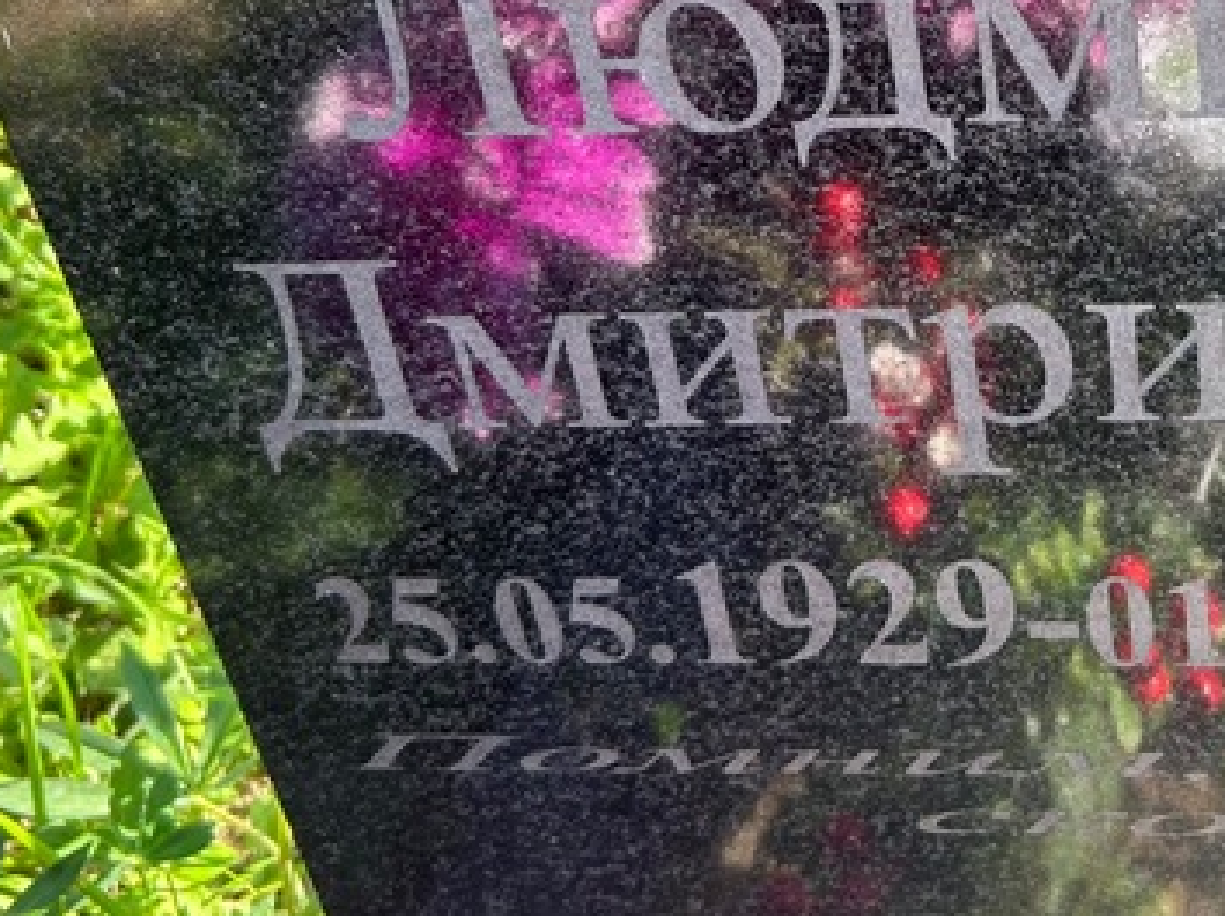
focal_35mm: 59
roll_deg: +5.8
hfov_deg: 31.3
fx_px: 2086
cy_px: 76
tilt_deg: -32.5
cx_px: 1086
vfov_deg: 24.0
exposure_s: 1/446
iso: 50
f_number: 1.5
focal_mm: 5.7
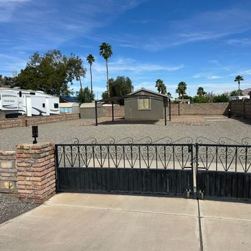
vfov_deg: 55.6
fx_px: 238
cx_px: 130
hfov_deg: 55.6
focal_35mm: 29
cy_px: 125
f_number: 1.78
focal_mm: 6.86
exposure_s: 1/7042
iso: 80
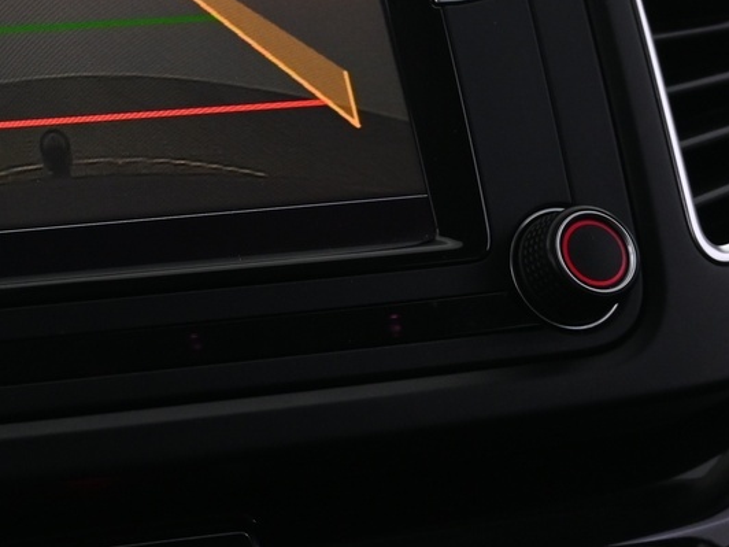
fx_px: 1710
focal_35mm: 81
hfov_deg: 23.2
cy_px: 27
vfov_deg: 17.8
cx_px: 25
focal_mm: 18.5
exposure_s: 1/30
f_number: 3.8
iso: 720
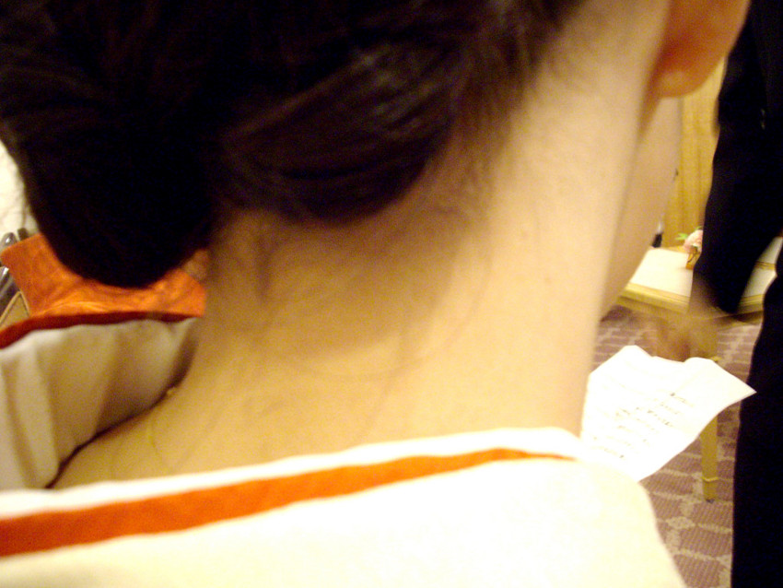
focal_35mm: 37
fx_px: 837
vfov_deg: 38.7
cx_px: 392
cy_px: 294
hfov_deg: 50.1
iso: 400
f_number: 2.8
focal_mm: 6.2
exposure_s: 1/8
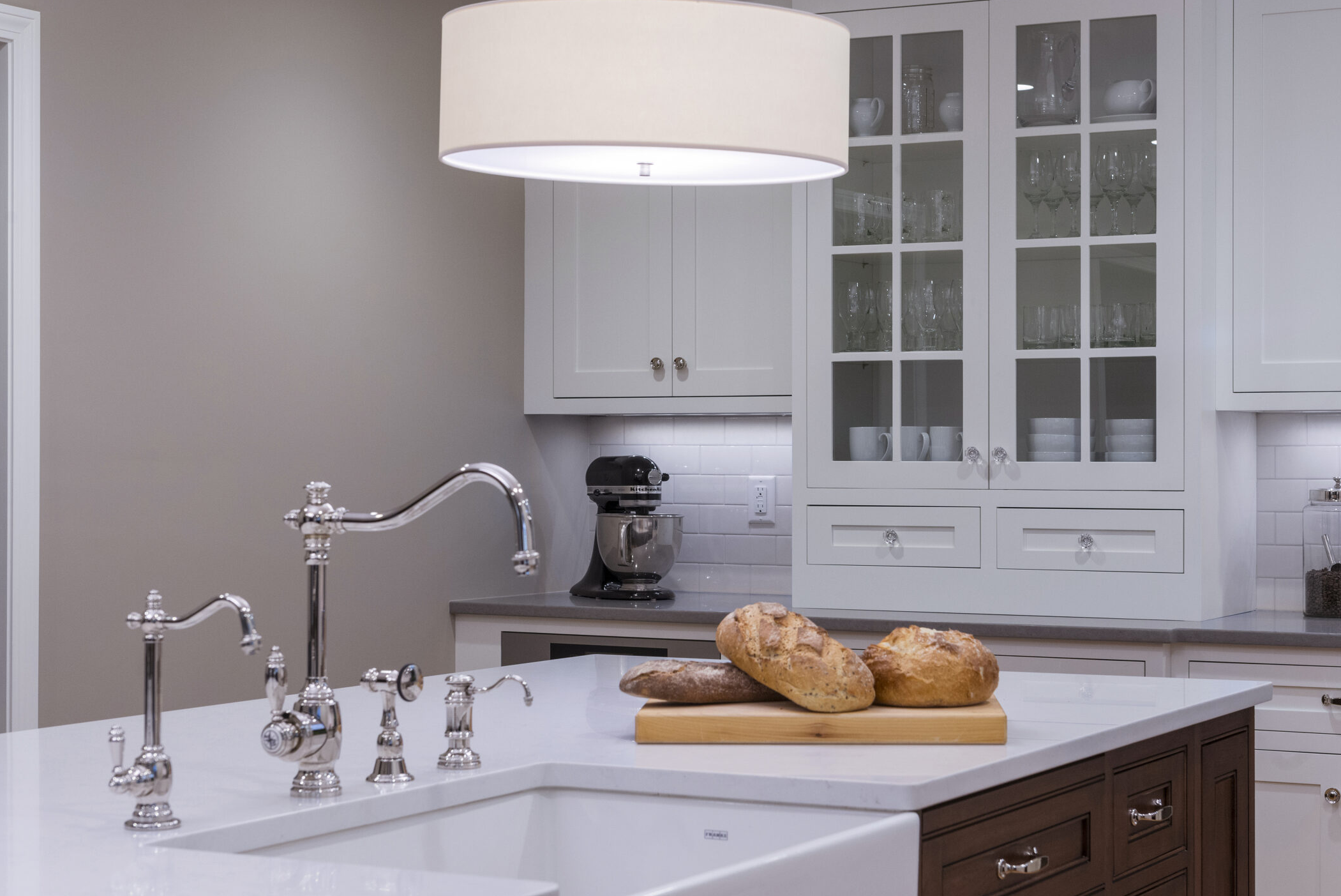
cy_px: 456
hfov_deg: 30.0
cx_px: 795
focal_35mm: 67
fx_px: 2497
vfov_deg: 20.3
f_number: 9.5
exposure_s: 1/10
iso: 800
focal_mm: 55
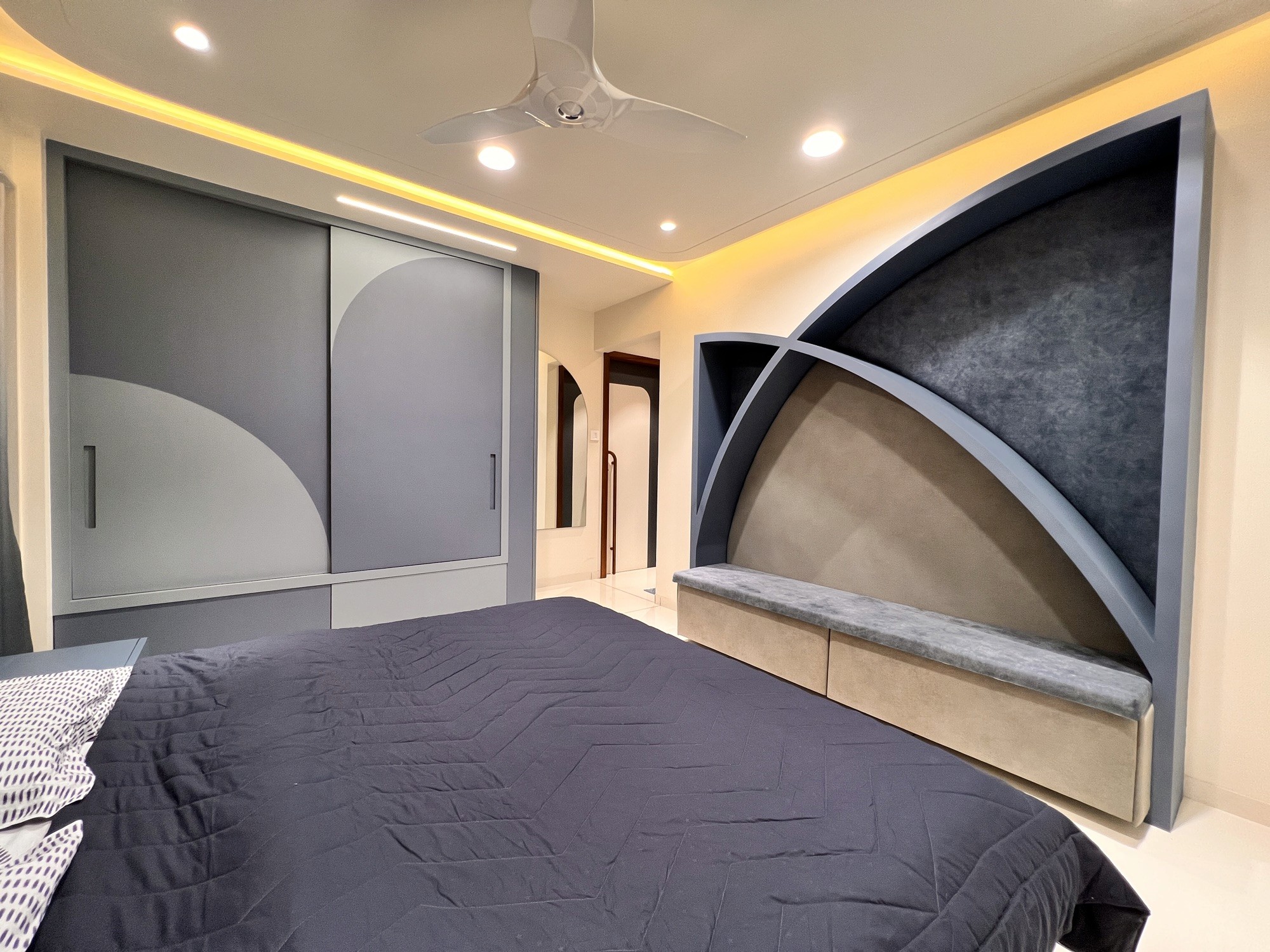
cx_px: 635
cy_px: 476
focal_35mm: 13
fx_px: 477
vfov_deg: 89.9
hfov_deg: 106.2
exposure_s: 1/100
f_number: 1.8
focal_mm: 1.57
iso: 200
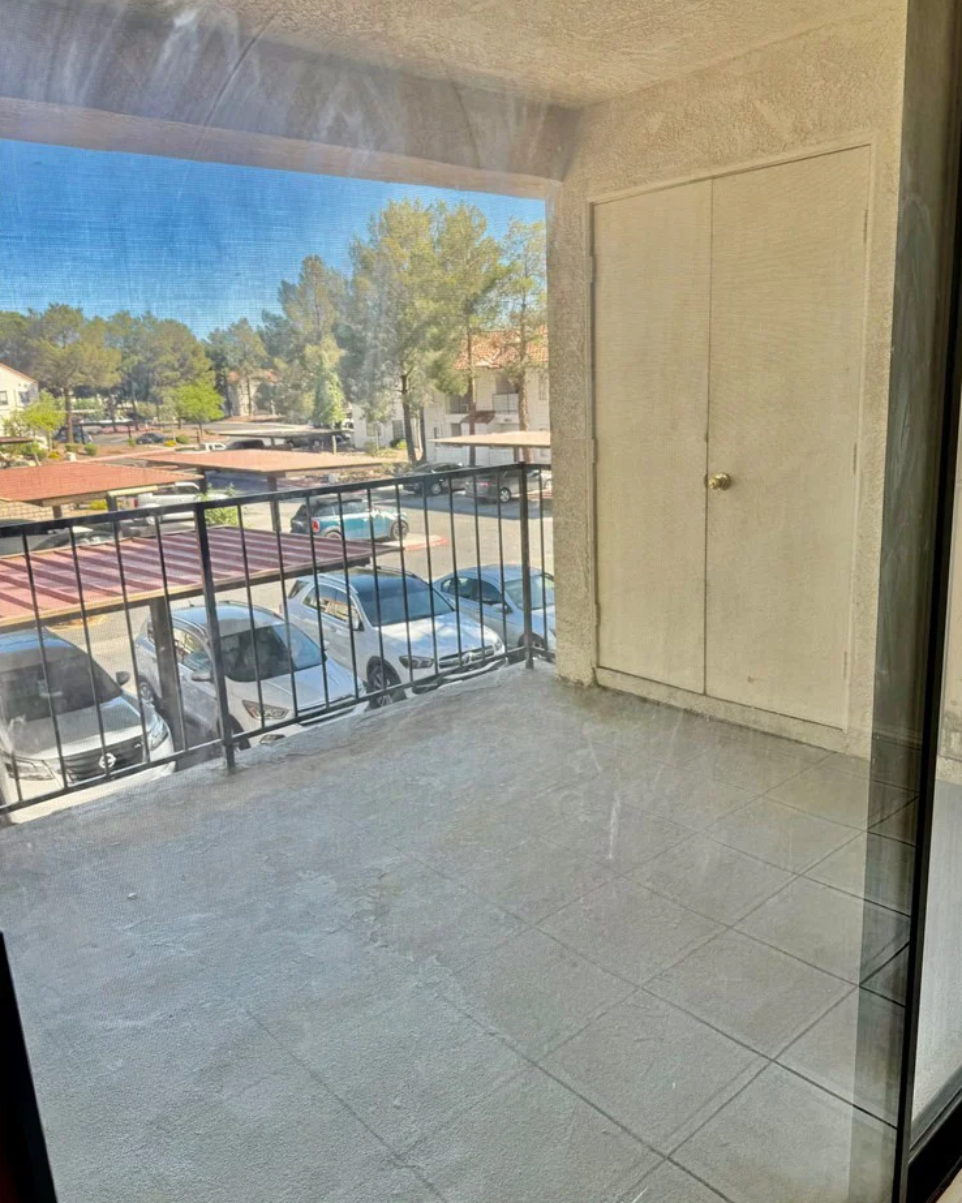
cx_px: 497
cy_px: 602
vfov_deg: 66.0
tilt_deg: -13.2
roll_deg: +3.8
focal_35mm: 26
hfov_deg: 54.9
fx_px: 926
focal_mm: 6.76
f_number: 1.78
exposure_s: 1/292
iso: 80
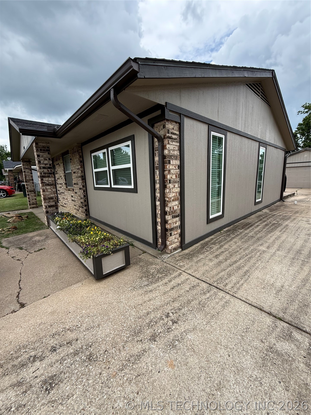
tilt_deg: -8.7
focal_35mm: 14
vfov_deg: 102.1
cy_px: 208
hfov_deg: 85.7
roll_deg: +2.3
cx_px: 156
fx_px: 168
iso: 50
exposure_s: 1/535
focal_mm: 2.22
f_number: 2.2
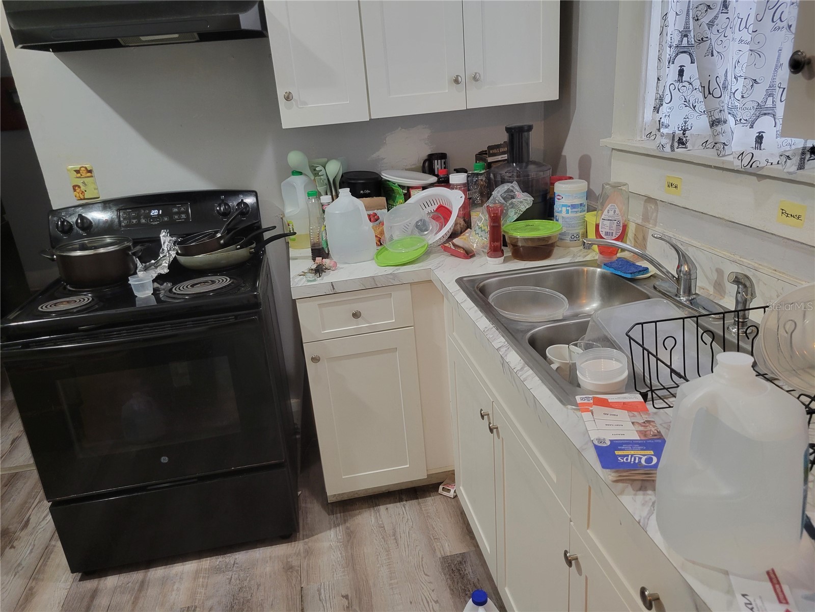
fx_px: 612
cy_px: 306
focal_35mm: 26
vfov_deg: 53.1
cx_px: 408
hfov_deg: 67.3
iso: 200
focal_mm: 5.4
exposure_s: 1/40
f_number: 1.8
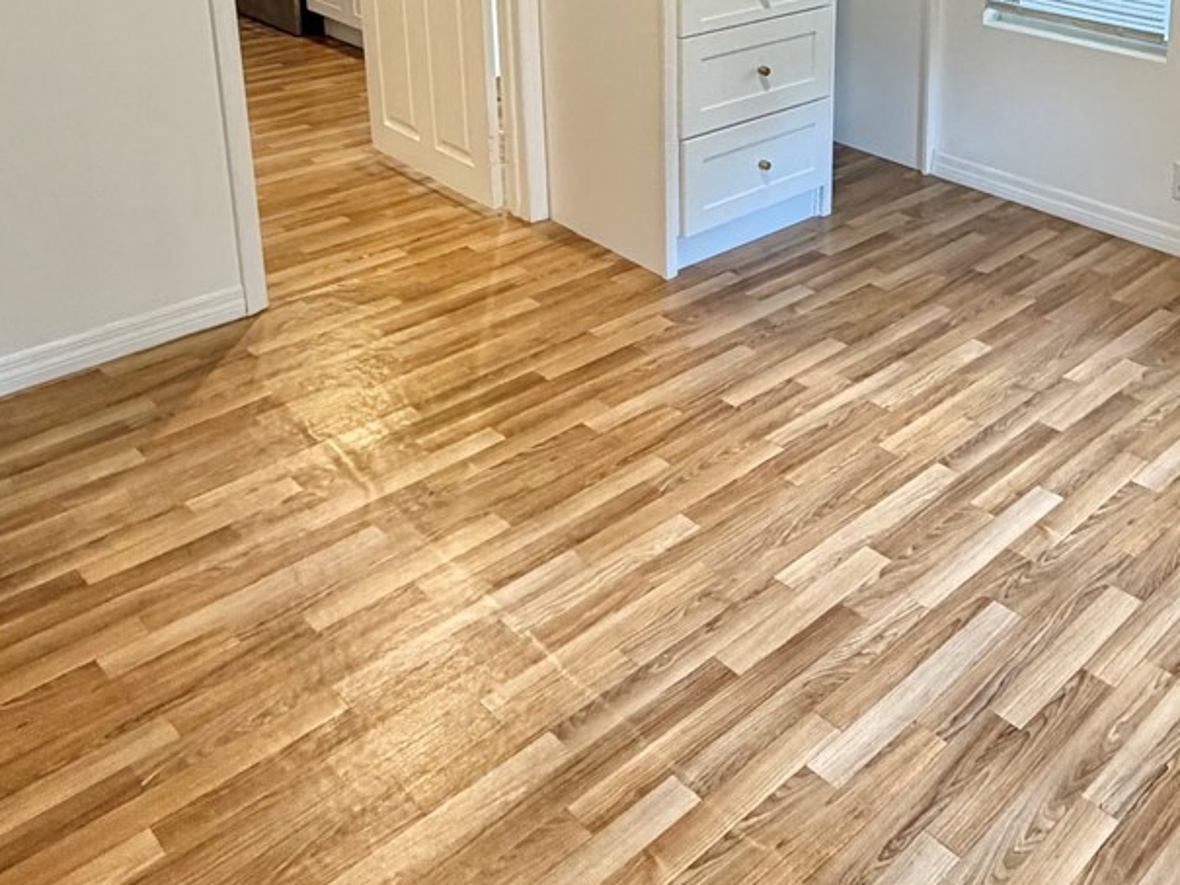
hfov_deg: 48.9
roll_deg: -1.0
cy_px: 14
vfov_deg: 35.3
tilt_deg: -14.1
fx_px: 1262
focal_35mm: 37
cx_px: 823
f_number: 2.2
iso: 320
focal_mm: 2.22
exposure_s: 1/60
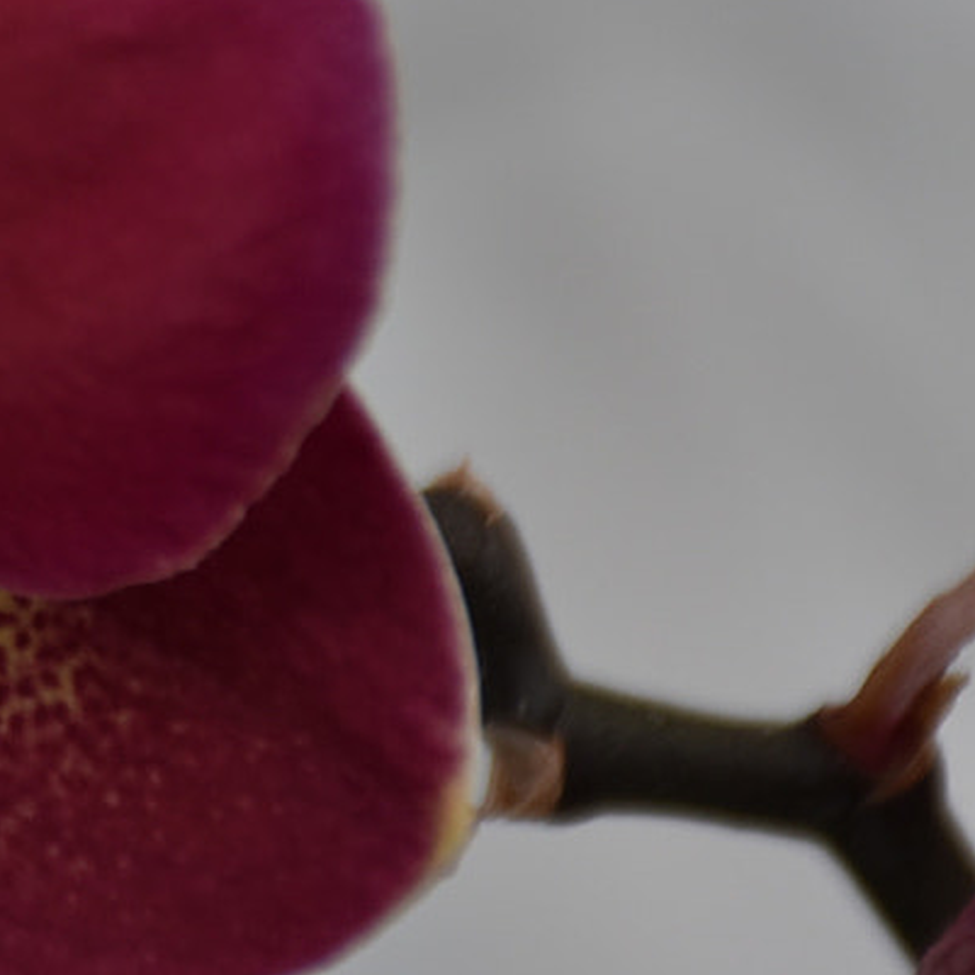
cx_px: -535
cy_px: -2
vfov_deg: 3.0
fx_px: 18801
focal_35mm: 590
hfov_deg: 3.0
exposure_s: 1/20
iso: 100
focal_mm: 116
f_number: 5.6
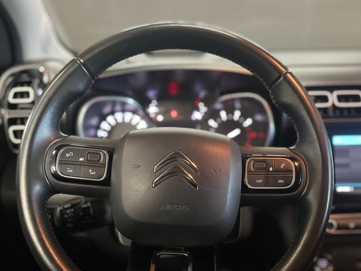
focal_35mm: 36
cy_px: 169
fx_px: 375
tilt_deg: -19.9
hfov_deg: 51.3
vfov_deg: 39.4
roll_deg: +0.9
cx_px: 195
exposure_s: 1/31
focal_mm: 5.1
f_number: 1.6
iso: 640
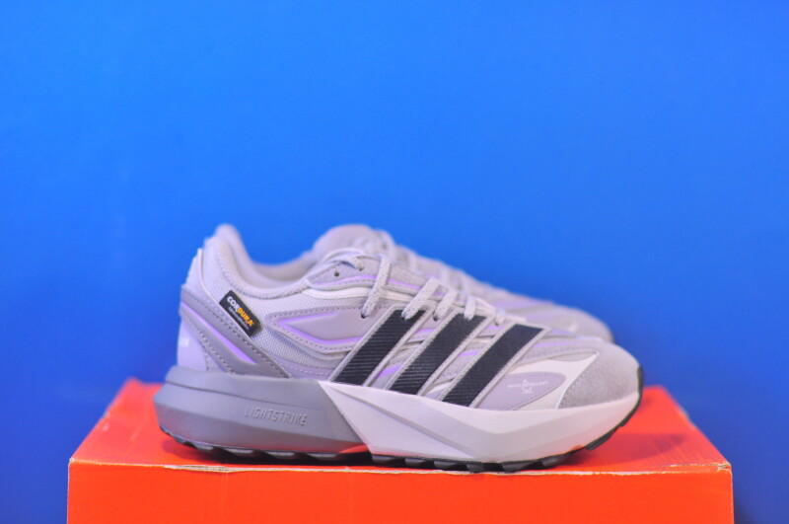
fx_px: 1641
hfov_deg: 27.0
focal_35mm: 75
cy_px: 262
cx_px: 394
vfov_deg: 18.1
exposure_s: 1/320
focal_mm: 50
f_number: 2.2
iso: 250
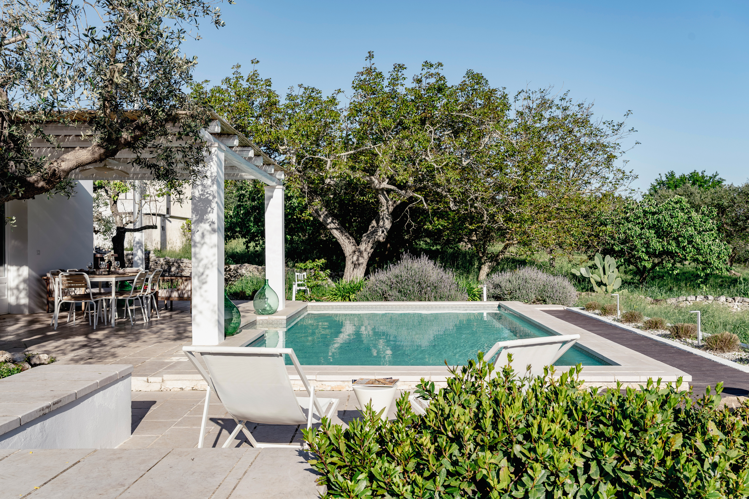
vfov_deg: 42.3
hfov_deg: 60.3
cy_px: 250
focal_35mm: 31
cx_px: 374
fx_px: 645
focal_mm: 31
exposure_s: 1/500
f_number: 8
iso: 250
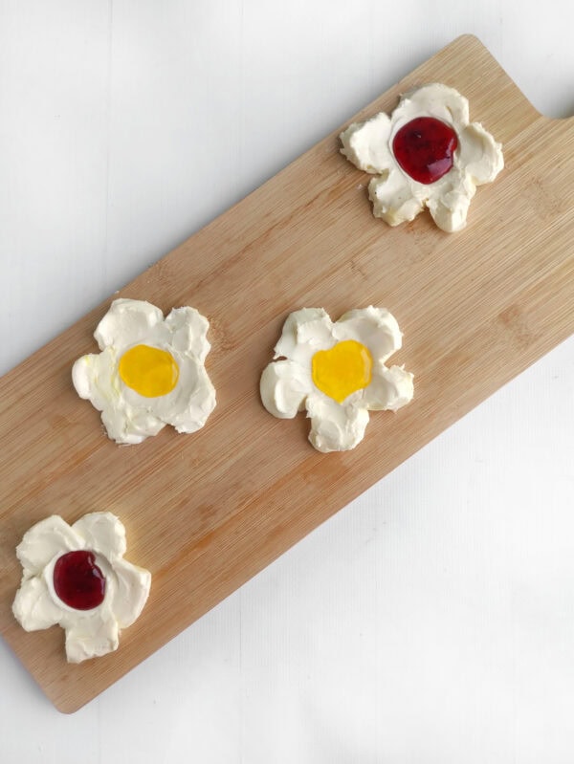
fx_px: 552
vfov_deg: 69.4
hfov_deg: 54.9
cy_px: 382
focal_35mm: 25
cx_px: 287
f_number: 1.9
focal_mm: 5.4
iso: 54
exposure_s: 1/100
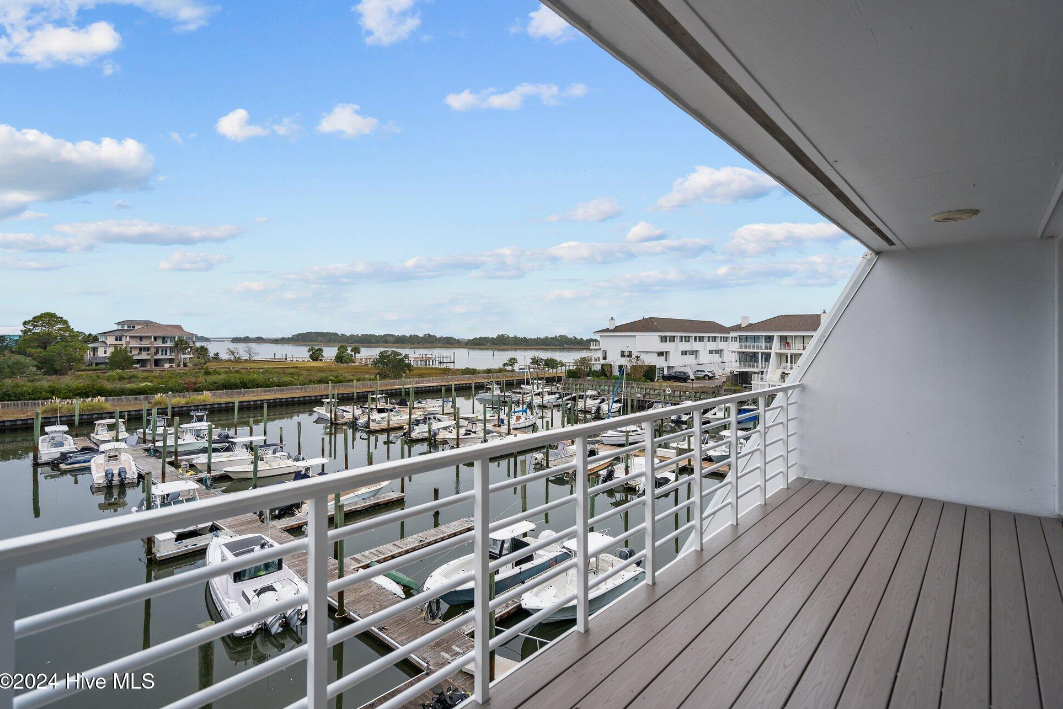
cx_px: 559
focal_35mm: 17
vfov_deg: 70.4
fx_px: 502
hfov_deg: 93.2
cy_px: 339
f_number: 4
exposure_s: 1/800
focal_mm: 16
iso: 250
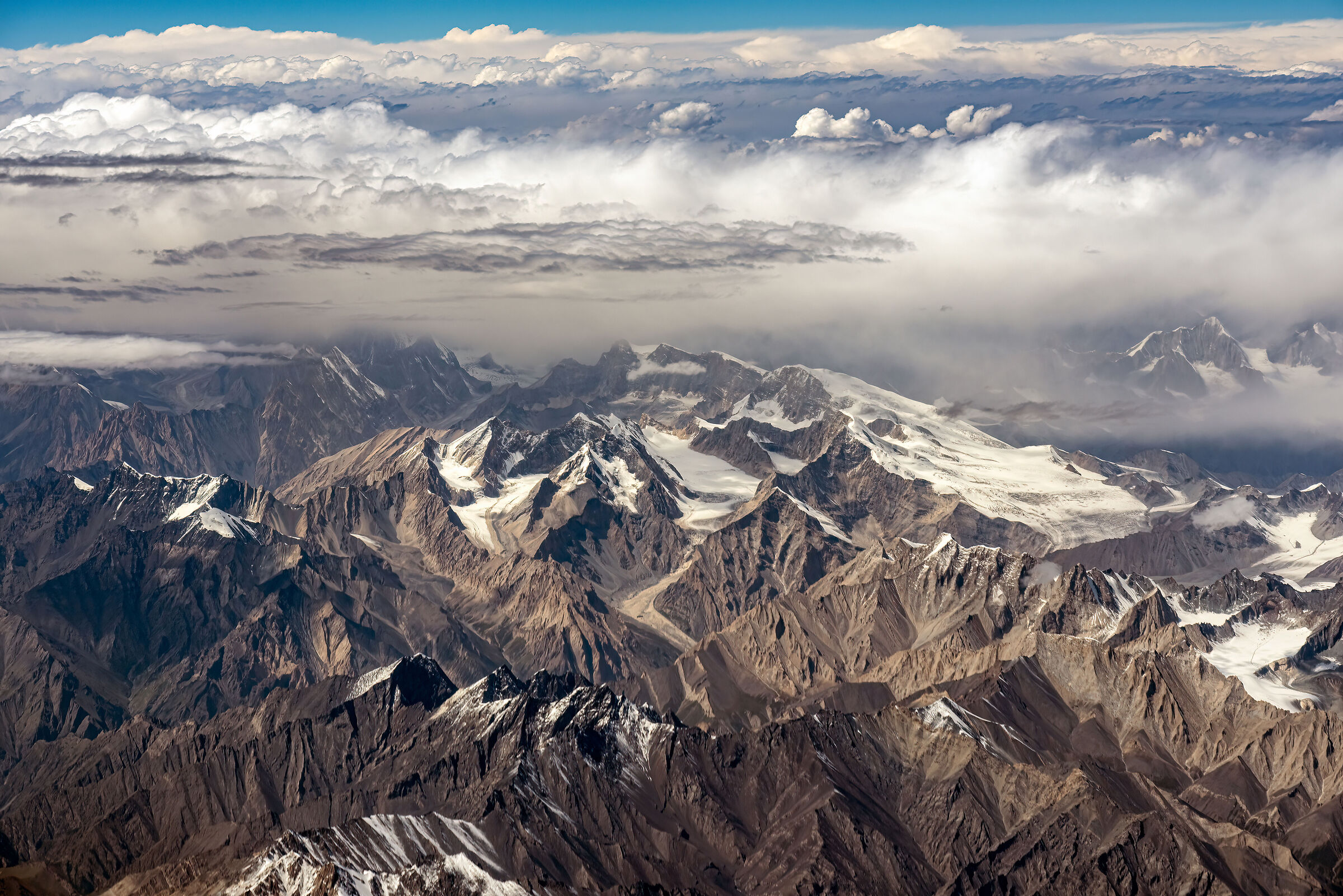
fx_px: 3581
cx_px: 672
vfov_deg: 14.3
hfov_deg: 21.2
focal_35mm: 96
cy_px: 448
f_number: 8
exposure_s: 1/400
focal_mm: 96
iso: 100
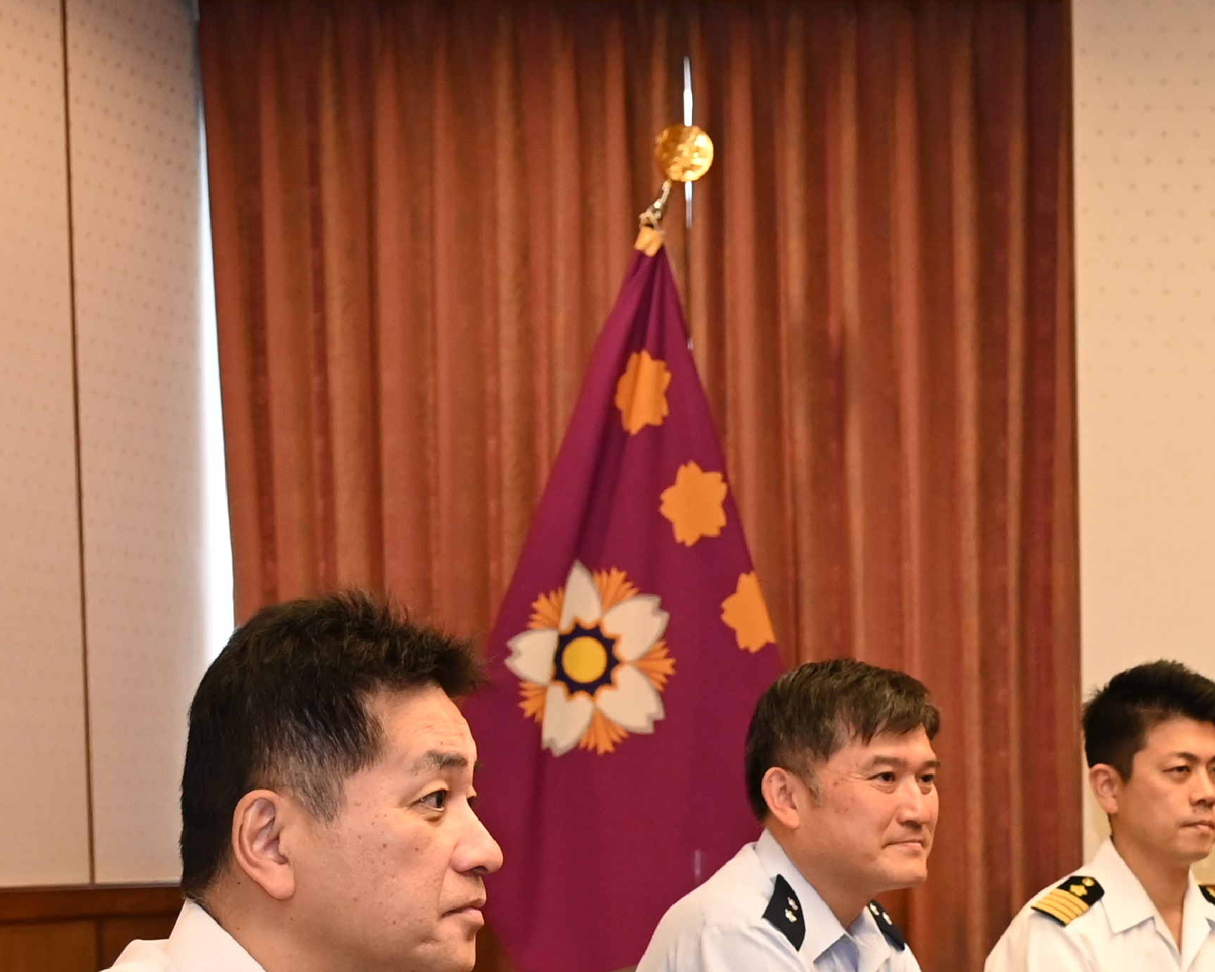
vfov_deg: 14.2
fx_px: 3812
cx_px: 1962
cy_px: 1095
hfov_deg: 16.1
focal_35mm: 106
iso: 1600
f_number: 4
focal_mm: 32
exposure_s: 1/200
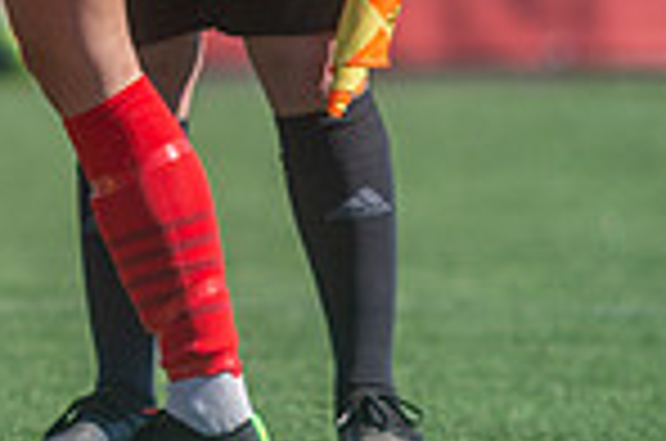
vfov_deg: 0.8
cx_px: -518
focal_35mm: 1650
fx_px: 30459
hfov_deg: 1.3
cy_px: -284
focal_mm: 420
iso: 180
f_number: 4
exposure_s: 1/1600
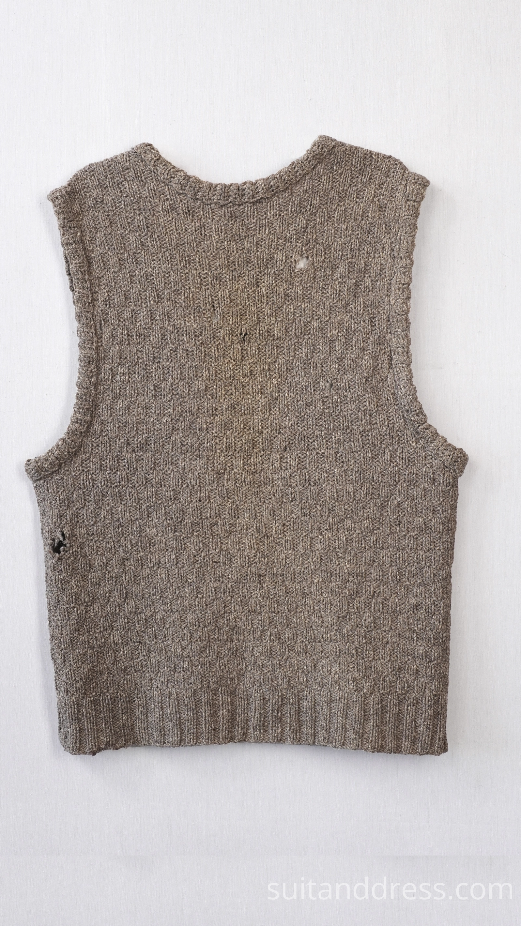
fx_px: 1253
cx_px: 227
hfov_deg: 23.5
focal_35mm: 51
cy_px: 463
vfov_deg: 40.6
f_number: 7.1
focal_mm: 32
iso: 320
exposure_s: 1/60
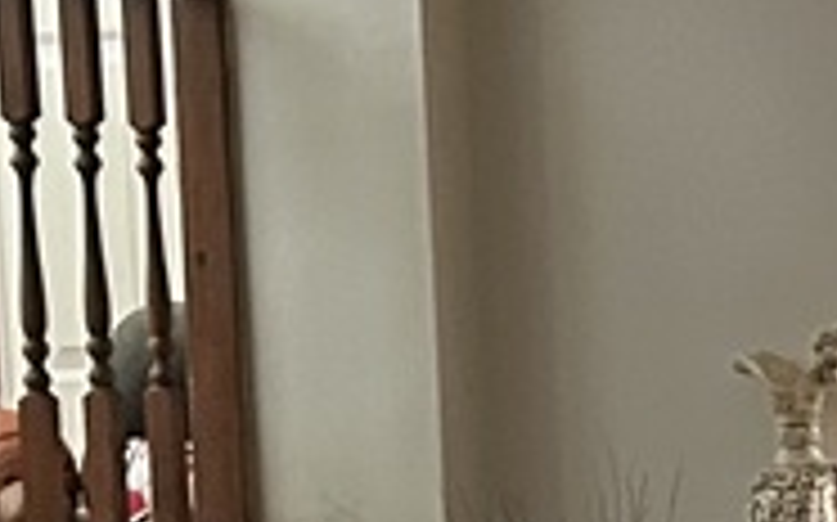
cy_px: 680
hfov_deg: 9.6
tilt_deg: -4.6
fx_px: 4856
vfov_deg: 6.1
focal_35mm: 213
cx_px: 1156
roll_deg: +2.3
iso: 500
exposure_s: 1/46
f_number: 1.5
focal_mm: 5.7
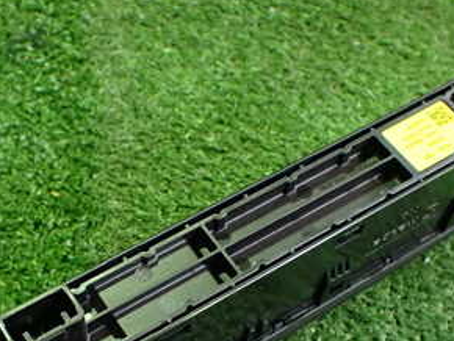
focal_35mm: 62
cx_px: 191
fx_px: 814
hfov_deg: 31.1
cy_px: 283
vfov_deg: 23.3
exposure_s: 1/40
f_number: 2.3
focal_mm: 5.4
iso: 800
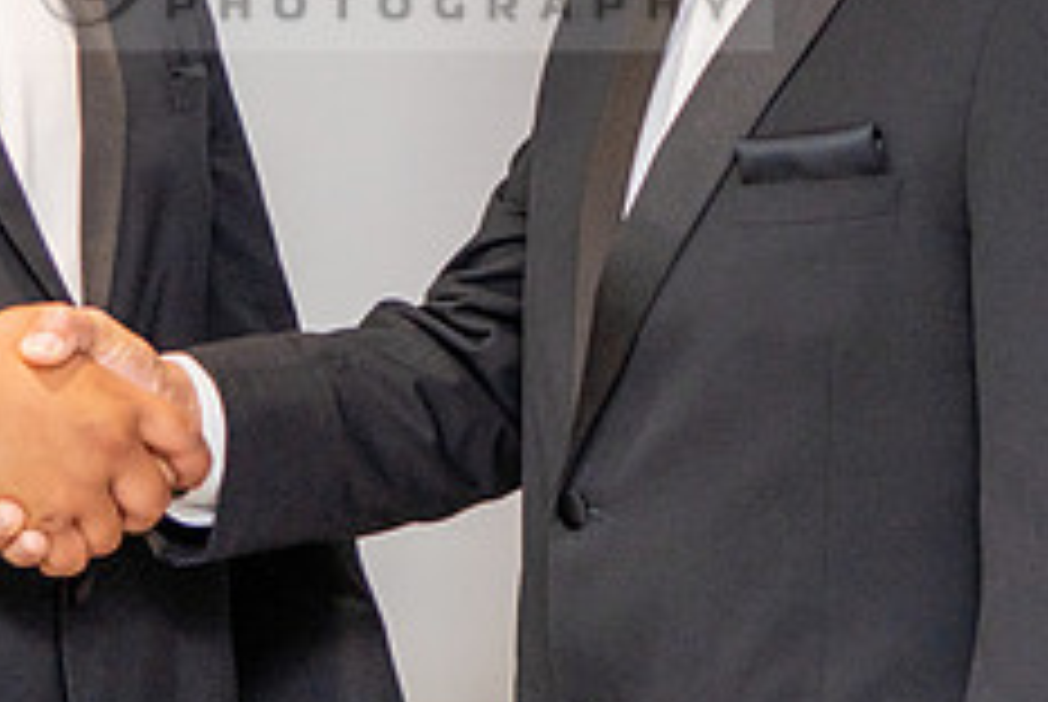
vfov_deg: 8.7
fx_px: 4576
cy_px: 46
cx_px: 388
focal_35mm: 157
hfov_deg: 13.1
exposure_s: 1/160
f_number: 4
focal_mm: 34
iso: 640
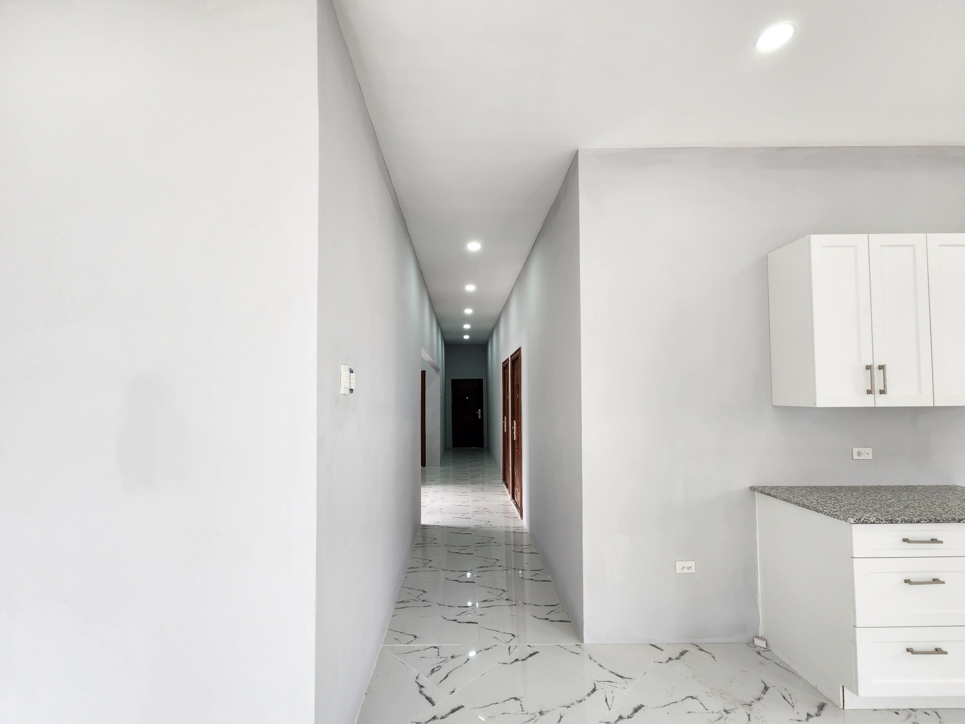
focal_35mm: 14
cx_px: 464
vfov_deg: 85.6
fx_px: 390
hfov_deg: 102.0
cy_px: 379
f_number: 2.2
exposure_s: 1/60
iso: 80
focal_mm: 2.2
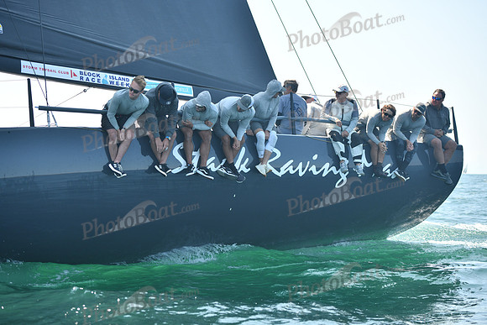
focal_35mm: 75
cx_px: 244
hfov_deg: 27.0
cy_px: 162
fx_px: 1015
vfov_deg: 18.2
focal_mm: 75
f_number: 3.2
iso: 320
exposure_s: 1/640
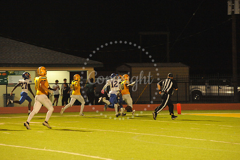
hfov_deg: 10.3
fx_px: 1333
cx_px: 120
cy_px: 80
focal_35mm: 200
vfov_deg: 6.9
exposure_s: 1/200
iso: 6400
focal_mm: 200
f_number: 5.6
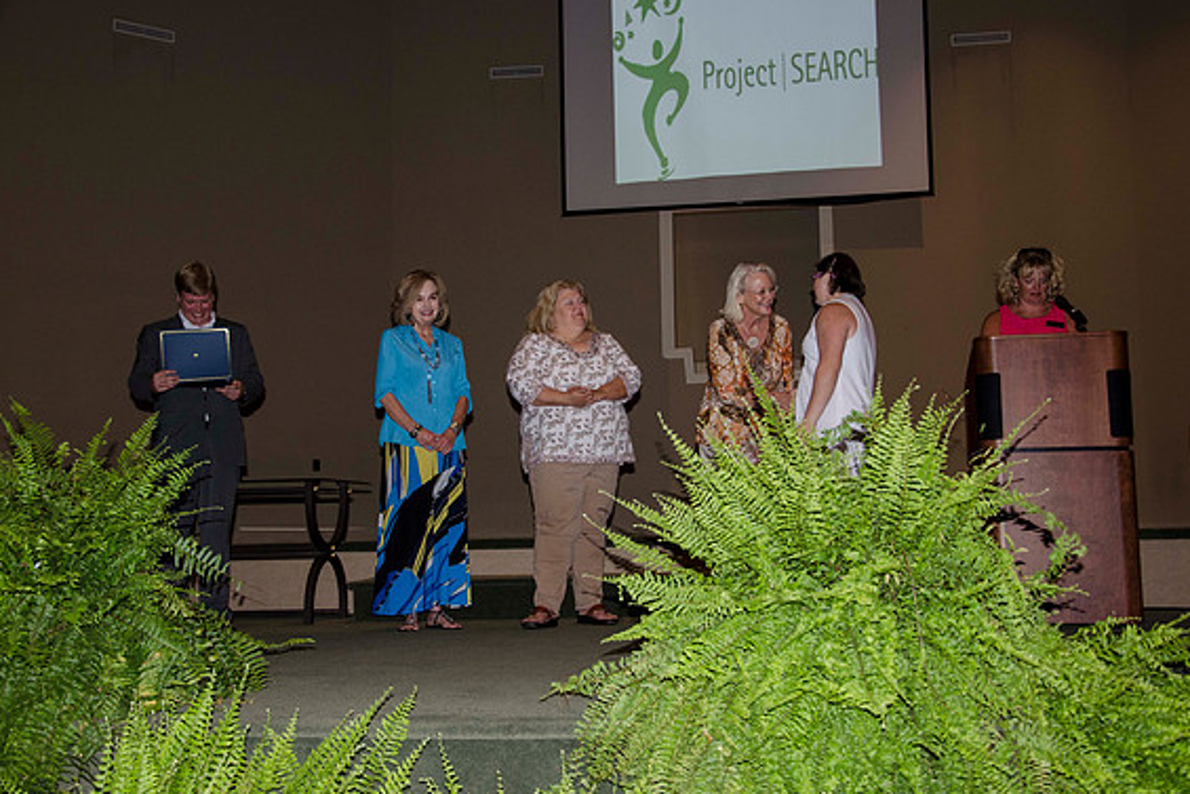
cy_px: 392
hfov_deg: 45.4
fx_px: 1422
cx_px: 609
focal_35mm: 43
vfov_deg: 31.2
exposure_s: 1/60
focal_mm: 28
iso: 640
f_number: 4.5
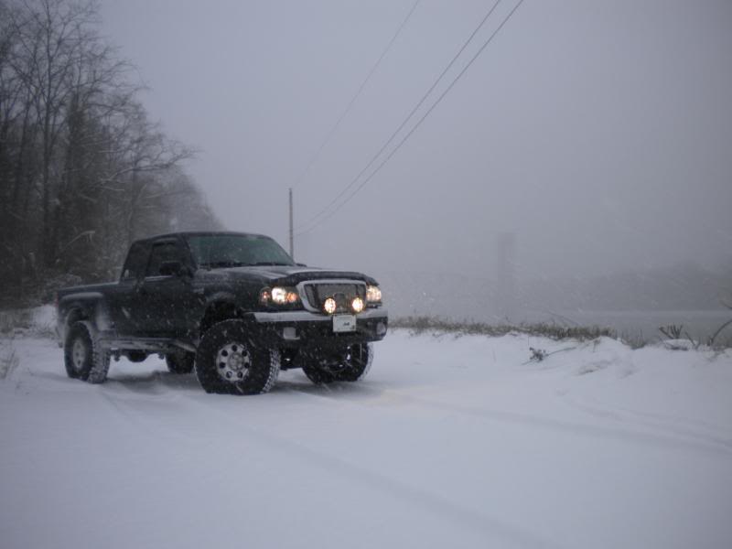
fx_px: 740
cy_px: 274
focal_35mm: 35
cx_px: 366
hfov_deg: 52.6
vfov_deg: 40.7
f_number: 3.1
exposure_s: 1/139
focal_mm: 6.3
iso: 80
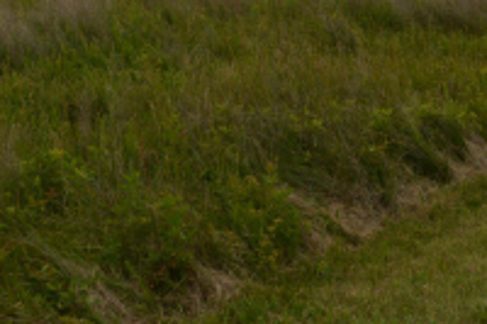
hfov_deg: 15.2
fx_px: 1825
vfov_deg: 10.0
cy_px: -80
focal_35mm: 135
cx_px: 275
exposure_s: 1/200
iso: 100
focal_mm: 24
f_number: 10
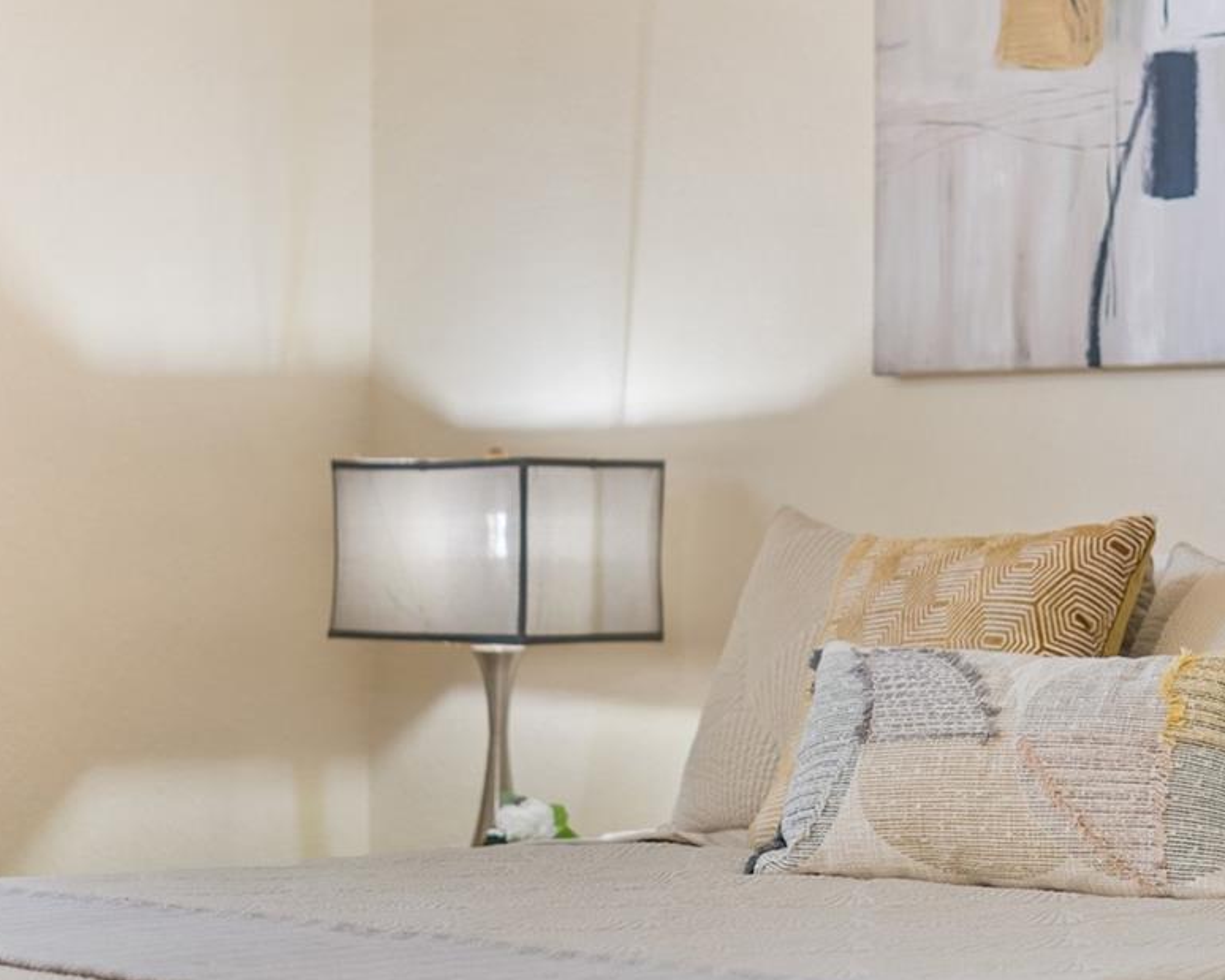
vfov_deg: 15.9
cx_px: 825
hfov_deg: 19.7
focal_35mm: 97
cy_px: 564
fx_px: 3516
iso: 200
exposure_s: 1/160
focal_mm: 50
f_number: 1.8
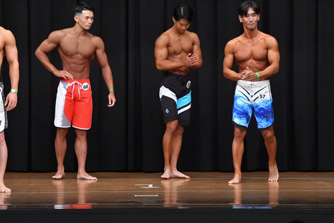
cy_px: 108
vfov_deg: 5.7
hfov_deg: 8.6
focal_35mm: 240
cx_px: 180
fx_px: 2226
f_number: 5.6
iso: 8000
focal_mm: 145
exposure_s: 1/400
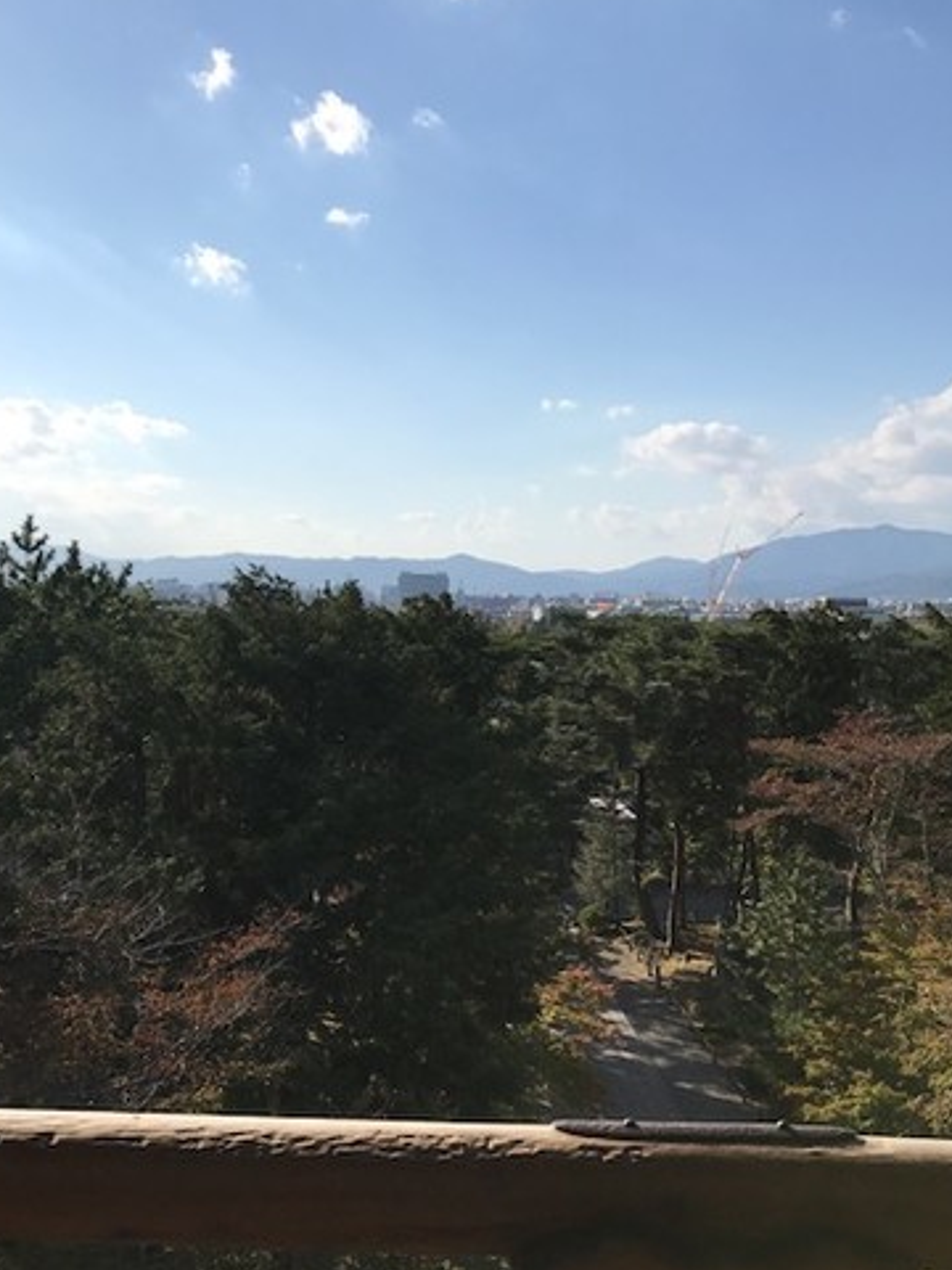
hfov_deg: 40.7
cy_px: 778
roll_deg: -1.1
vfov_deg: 52.2
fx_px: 1283
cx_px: 431
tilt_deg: -8.0
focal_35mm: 35
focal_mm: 3.99
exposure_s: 1/3546
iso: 20
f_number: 1.8
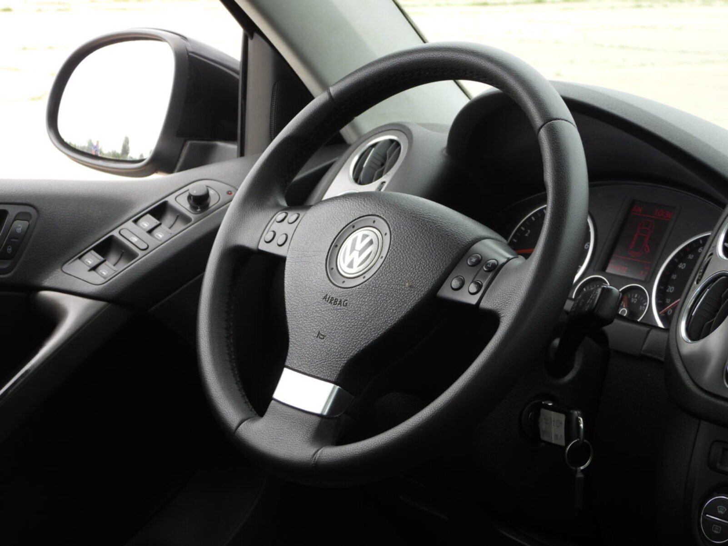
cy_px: 273
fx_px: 1683
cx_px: 364
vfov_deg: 18.4
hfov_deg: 24.4
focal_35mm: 80
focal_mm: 14.4
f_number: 3.5
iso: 100
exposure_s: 1/160
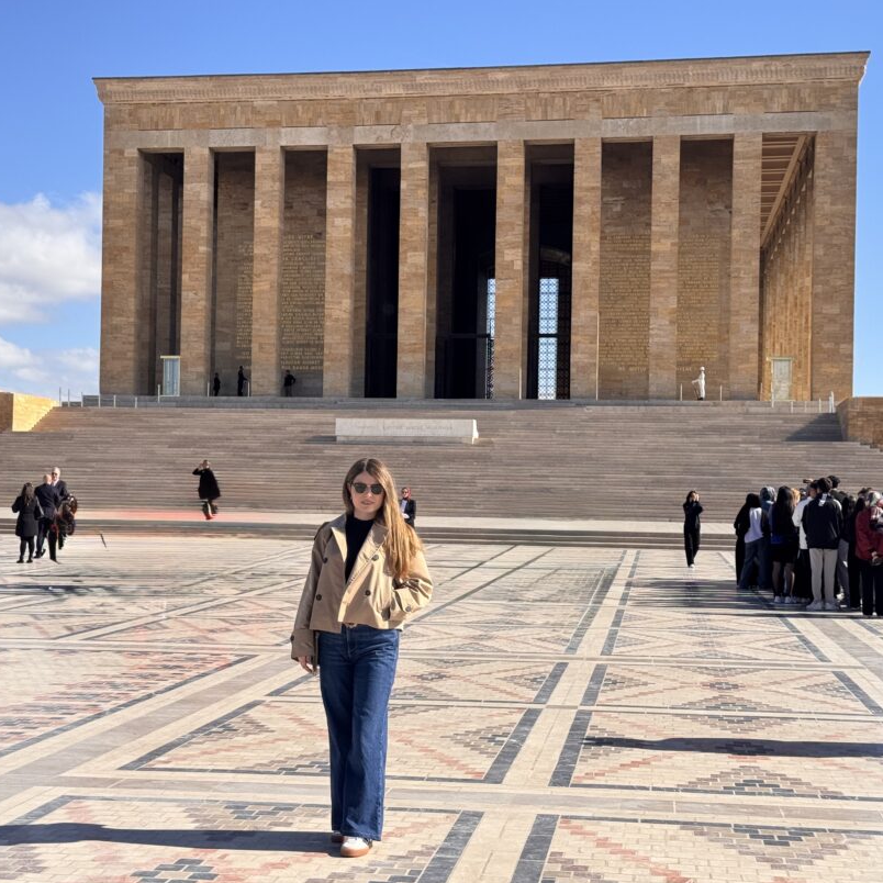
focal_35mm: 57
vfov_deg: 30.0
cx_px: 336
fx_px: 1645
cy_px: 442
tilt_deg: +2.1
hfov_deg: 29.9
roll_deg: -1.2
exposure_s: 1/4310
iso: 64
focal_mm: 6.76
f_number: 1.78
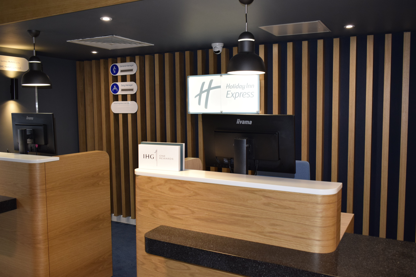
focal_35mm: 32
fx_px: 364
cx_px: 208
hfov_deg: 59.5
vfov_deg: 41.7
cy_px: 138
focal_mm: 21
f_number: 5.6
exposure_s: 1/125
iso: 800
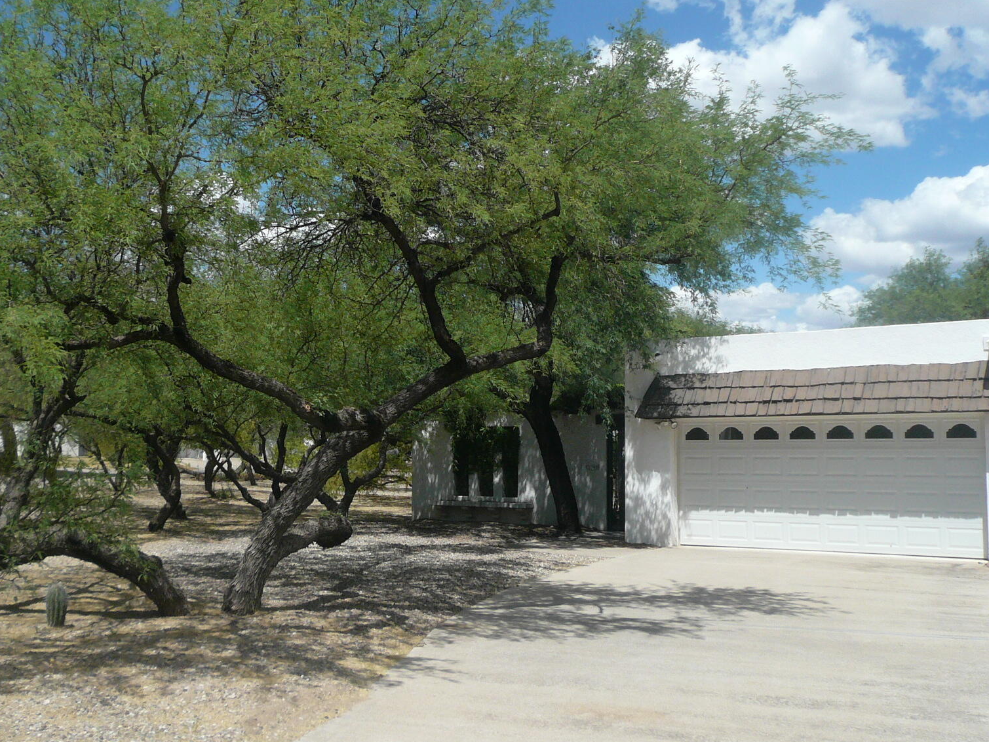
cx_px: 360
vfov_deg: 37.7
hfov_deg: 48.4
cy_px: 380
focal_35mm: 38
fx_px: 1086
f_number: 8
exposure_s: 1/320
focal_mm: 4.6
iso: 100
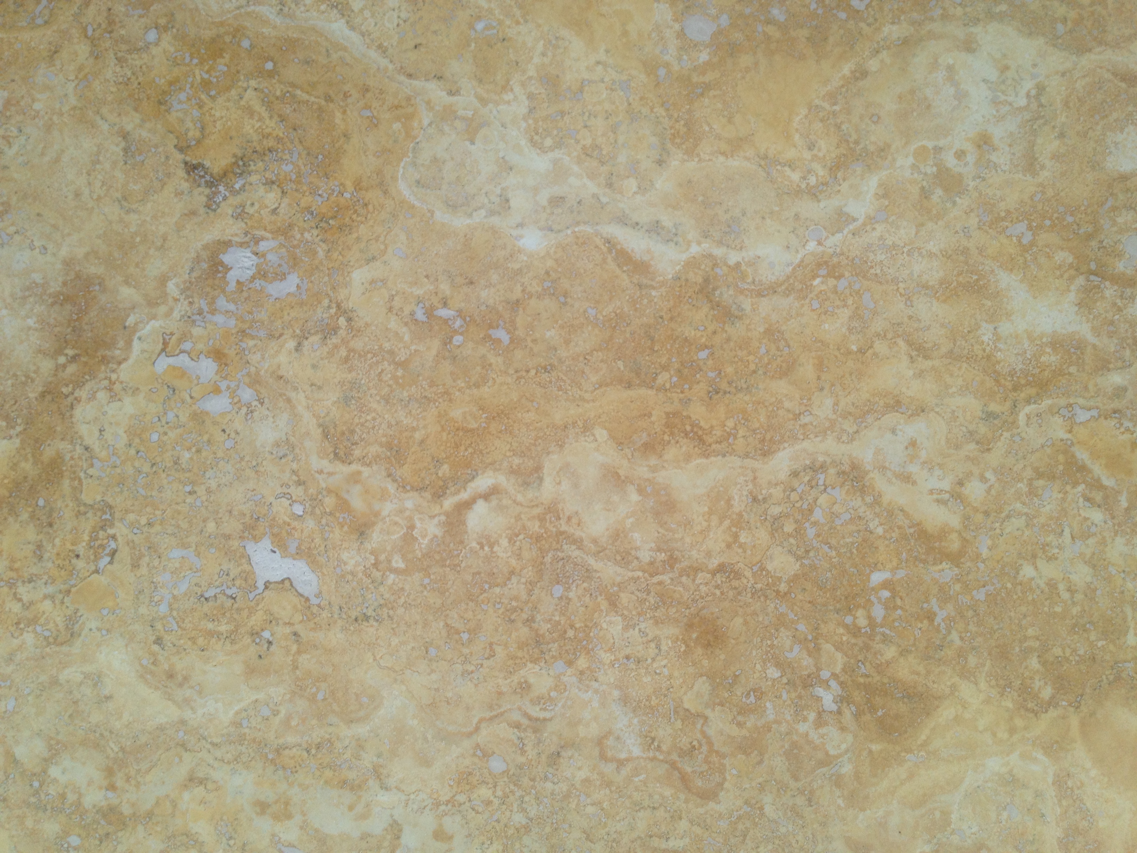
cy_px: 426
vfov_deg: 40.7
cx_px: 568
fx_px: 1150
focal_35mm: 35
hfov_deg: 52.6
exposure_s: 1/139
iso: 50
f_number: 2.4
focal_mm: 4.28
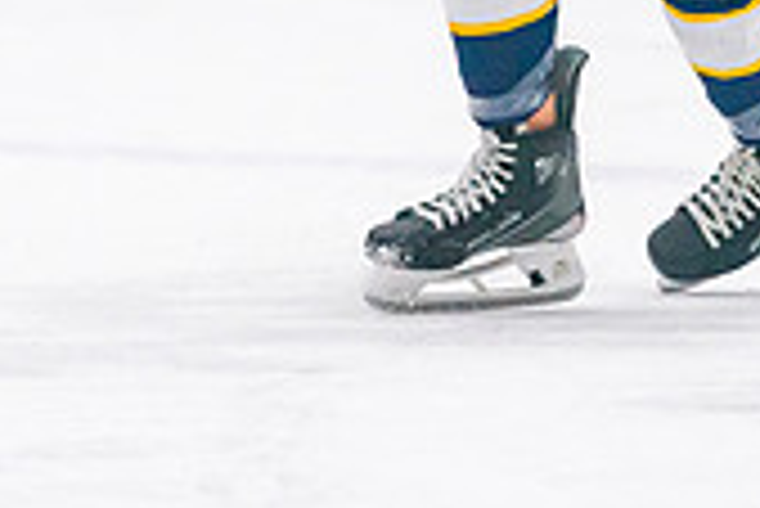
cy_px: -233
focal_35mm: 851
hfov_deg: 2.4
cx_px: 419
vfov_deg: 1.6
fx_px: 17981
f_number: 2.8
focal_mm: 200
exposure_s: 1/1600
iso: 4000
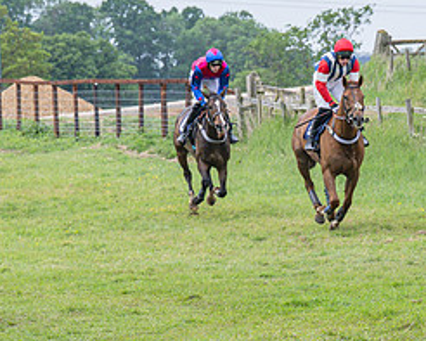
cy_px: 195
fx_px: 4339
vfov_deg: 4.5
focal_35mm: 344
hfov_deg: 5.6
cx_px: 269
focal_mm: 93
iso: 400
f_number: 5
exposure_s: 1/1600
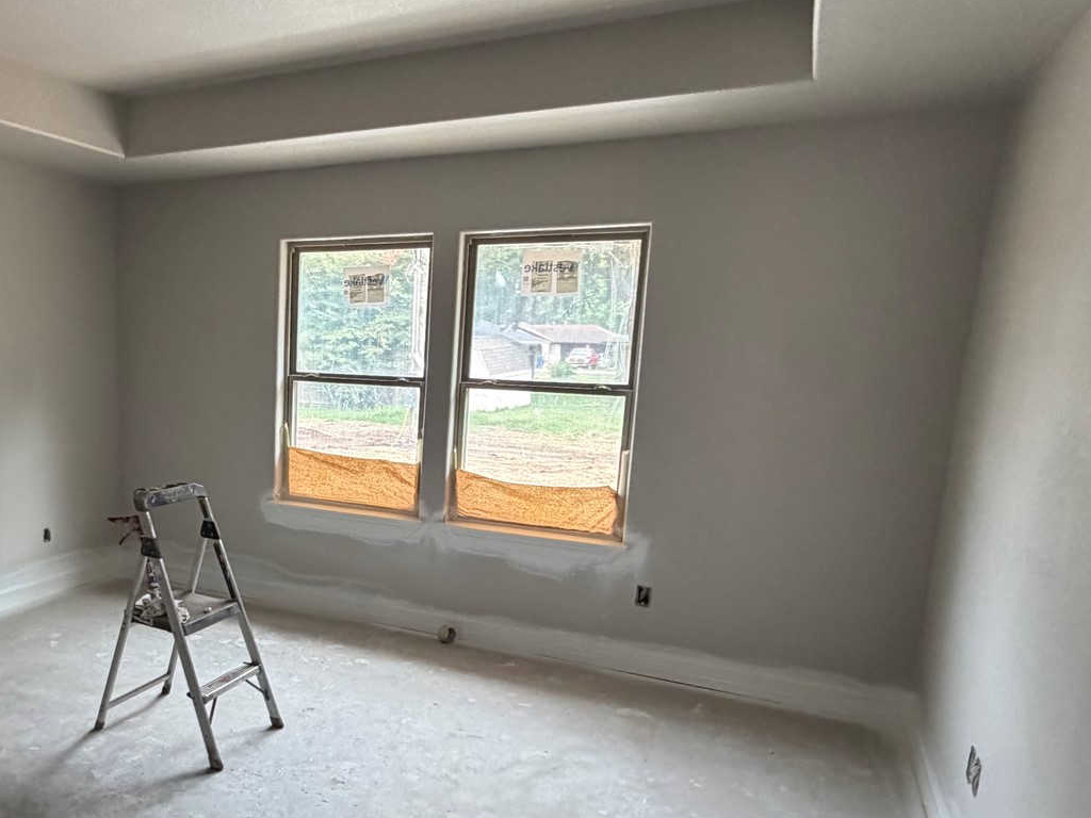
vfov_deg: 49.3
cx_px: 289
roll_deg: -0.4
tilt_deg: -12.6
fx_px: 882
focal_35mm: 28
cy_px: 504
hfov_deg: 60.4
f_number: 2.2
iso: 320
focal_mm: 2.22
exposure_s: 1/120
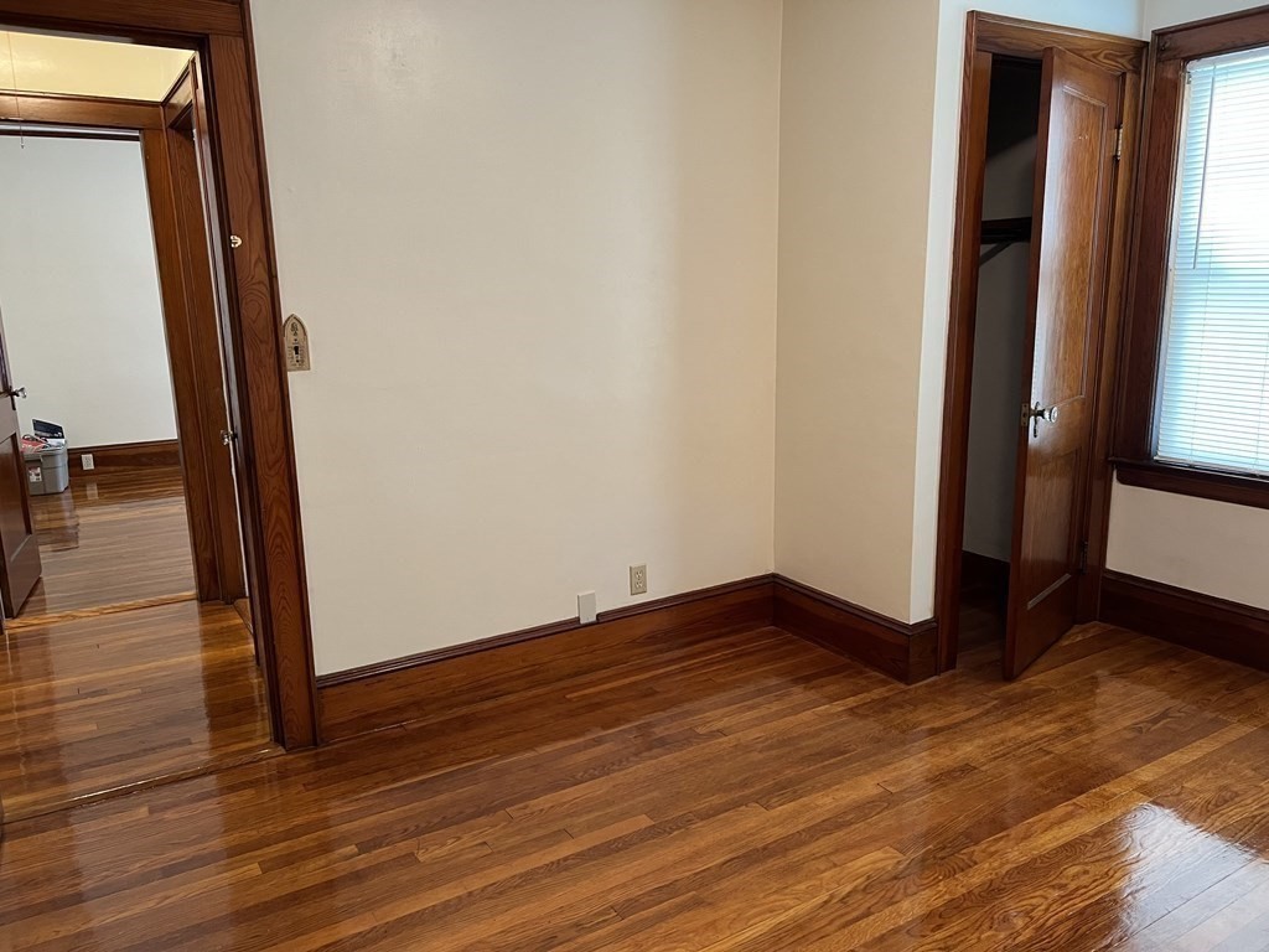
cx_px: 634
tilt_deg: -11.9
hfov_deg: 67.3
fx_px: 953
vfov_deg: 53.1
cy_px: 476
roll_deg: +0.7
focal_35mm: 26
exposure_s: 1/60
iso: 250
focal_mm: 5.7
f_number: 1.5
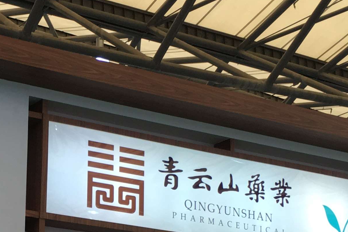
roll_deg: -1.1
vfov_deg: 13.2
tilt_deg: +9.9
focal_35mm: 101
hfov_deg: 19.9
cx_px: 45
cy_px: 285
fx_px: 976
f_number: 2.2
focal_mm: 4.15
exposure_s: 1/100
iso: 40
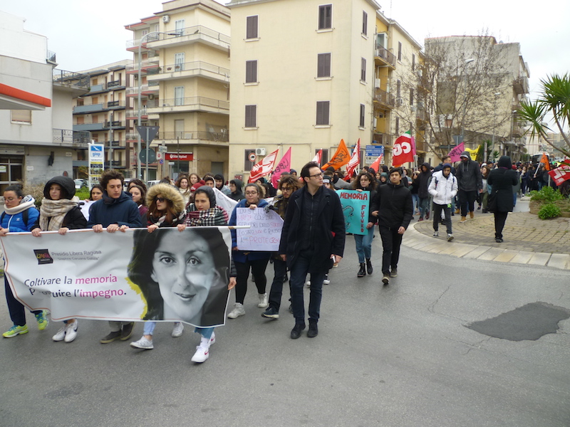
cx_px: 285
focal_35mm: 29
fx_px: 478
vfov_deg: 48.2
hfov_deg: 61.7
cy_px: 214
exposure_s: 1/125
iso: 80
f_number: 3.3
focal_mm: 5.2
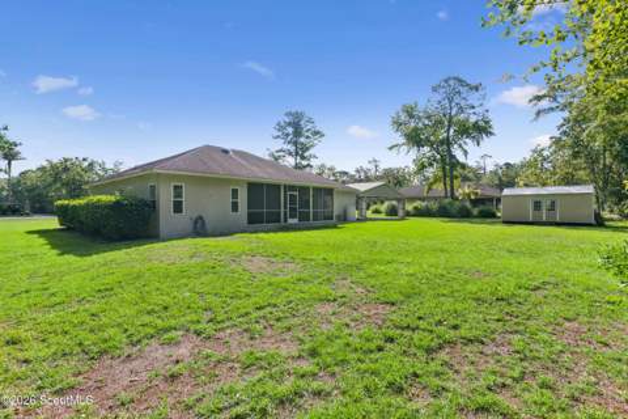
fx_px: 297
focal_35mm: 17
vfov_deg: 70.4
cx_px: 314
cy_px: 210
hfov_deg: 93.3
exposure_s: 1/160
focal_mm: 17
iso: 250
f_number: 8
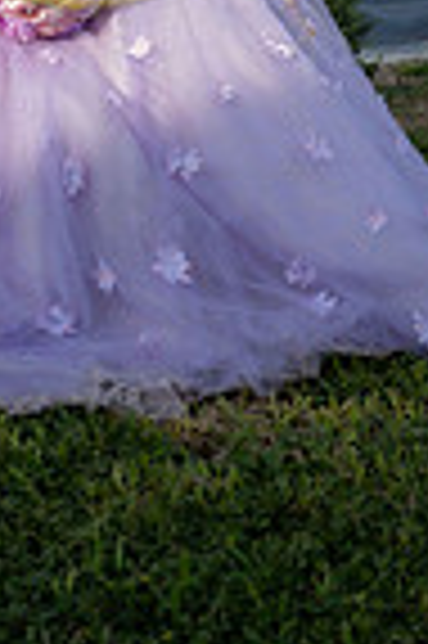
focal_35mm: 63
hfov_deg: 20.9
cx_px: 18
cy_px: -320
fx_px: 1126
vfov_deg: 24.7
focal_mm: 20
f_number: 2.8
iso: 125
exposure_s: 1/1250
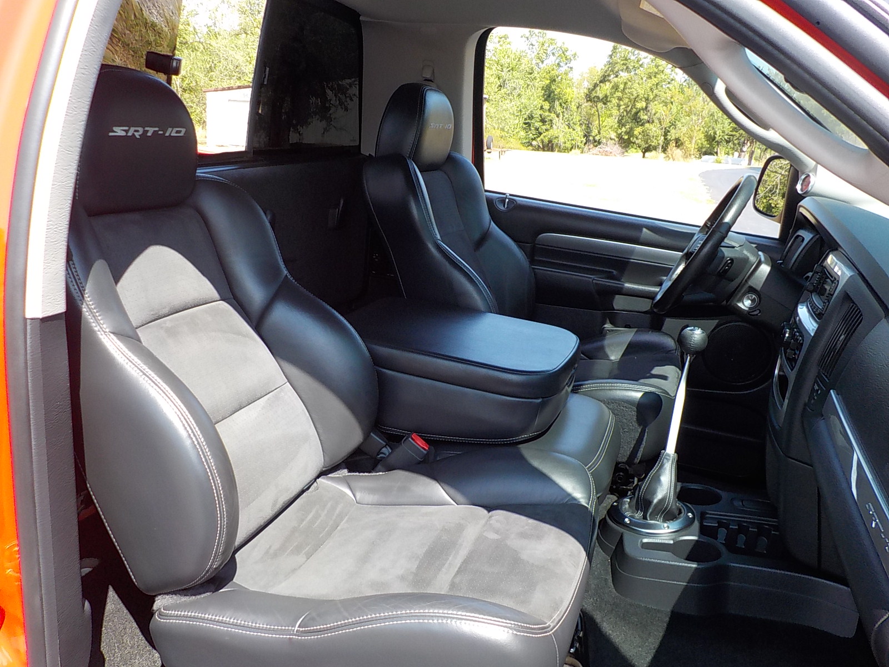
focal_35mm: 30
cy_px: 334
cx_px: 444
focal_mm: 4.1
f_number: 3.3
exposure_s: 1/250
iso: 125
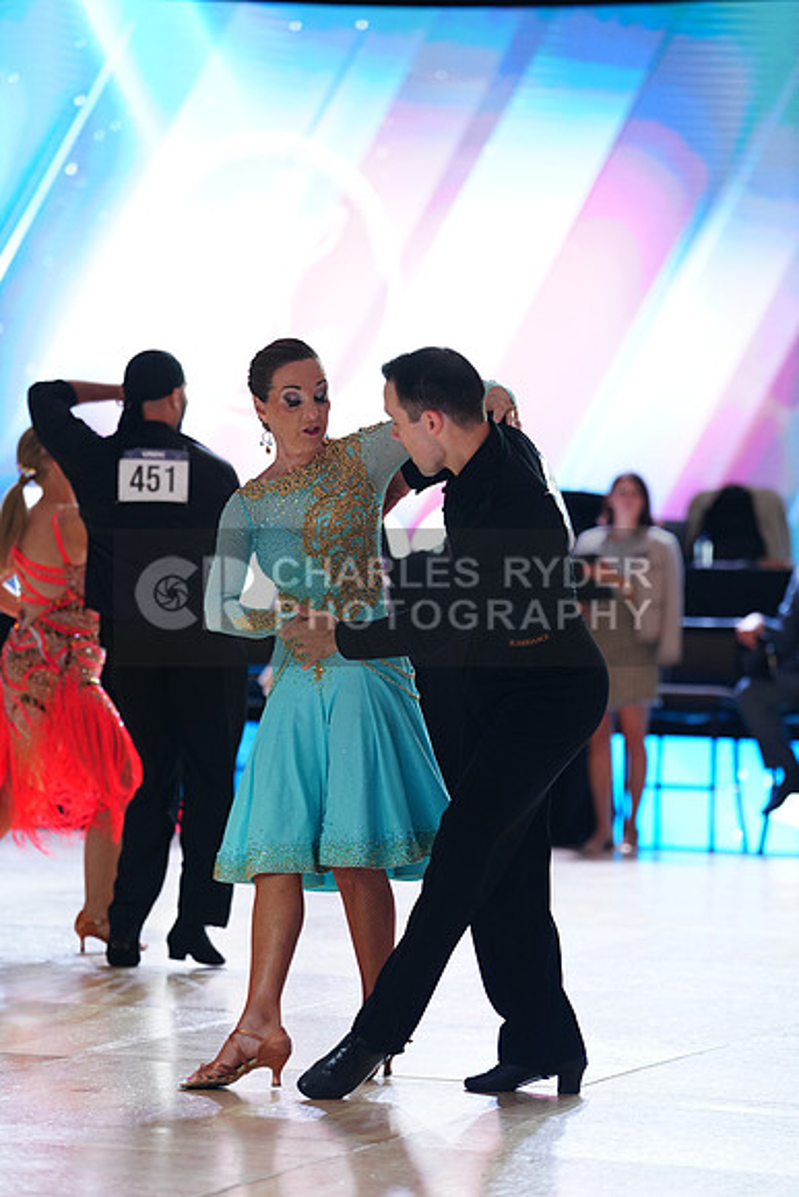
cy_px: 598
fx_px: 4159
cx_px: 400
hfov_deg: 11.0
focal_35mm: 125
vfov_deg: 16.4
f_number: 2.8
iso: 1000
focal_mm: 125
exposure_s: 1/400
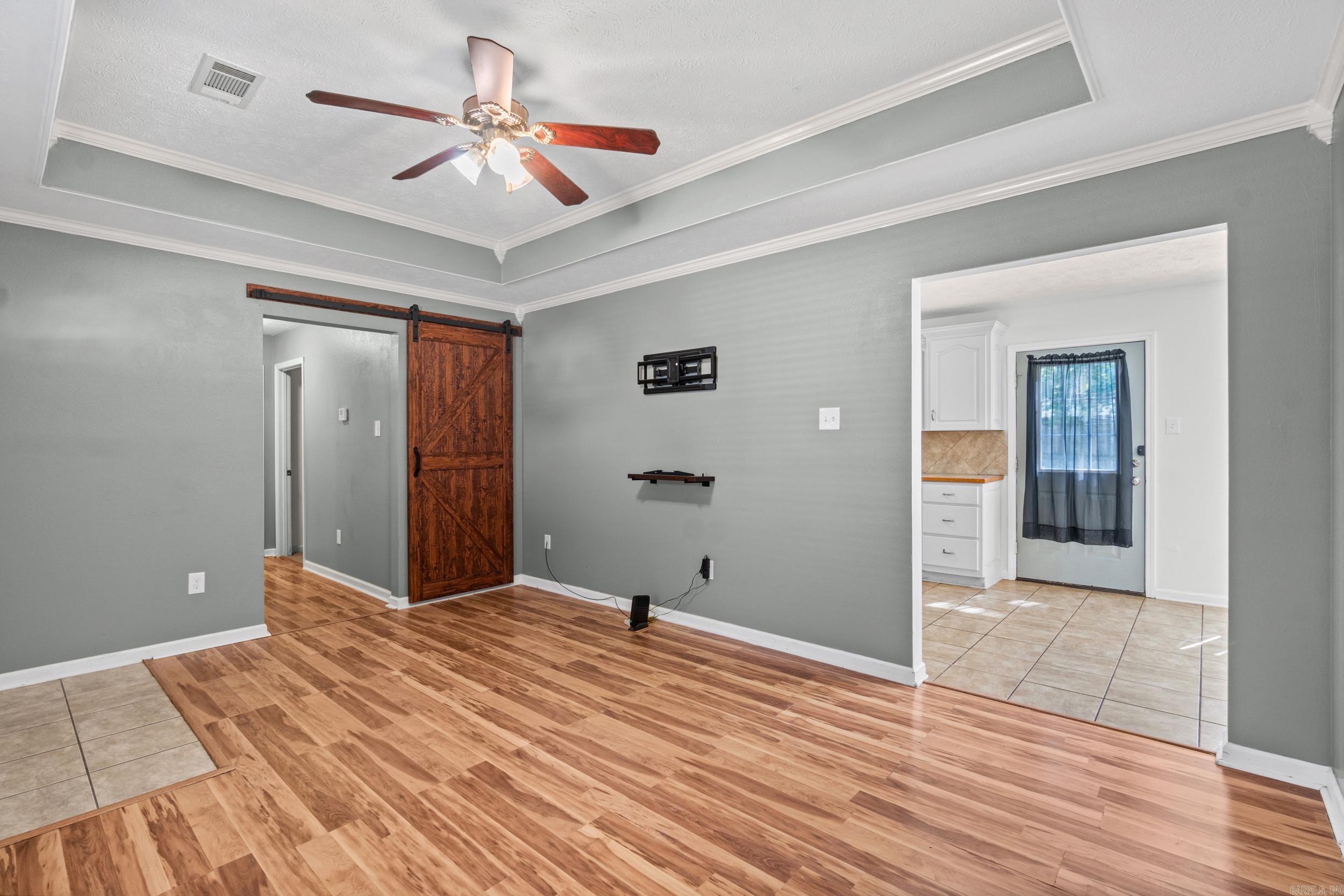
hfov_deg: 95.0
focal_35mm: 16
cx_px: 672
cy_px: 448
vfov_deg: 72.0
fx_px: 616
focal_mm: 11
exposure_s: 1
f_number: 9
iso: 250
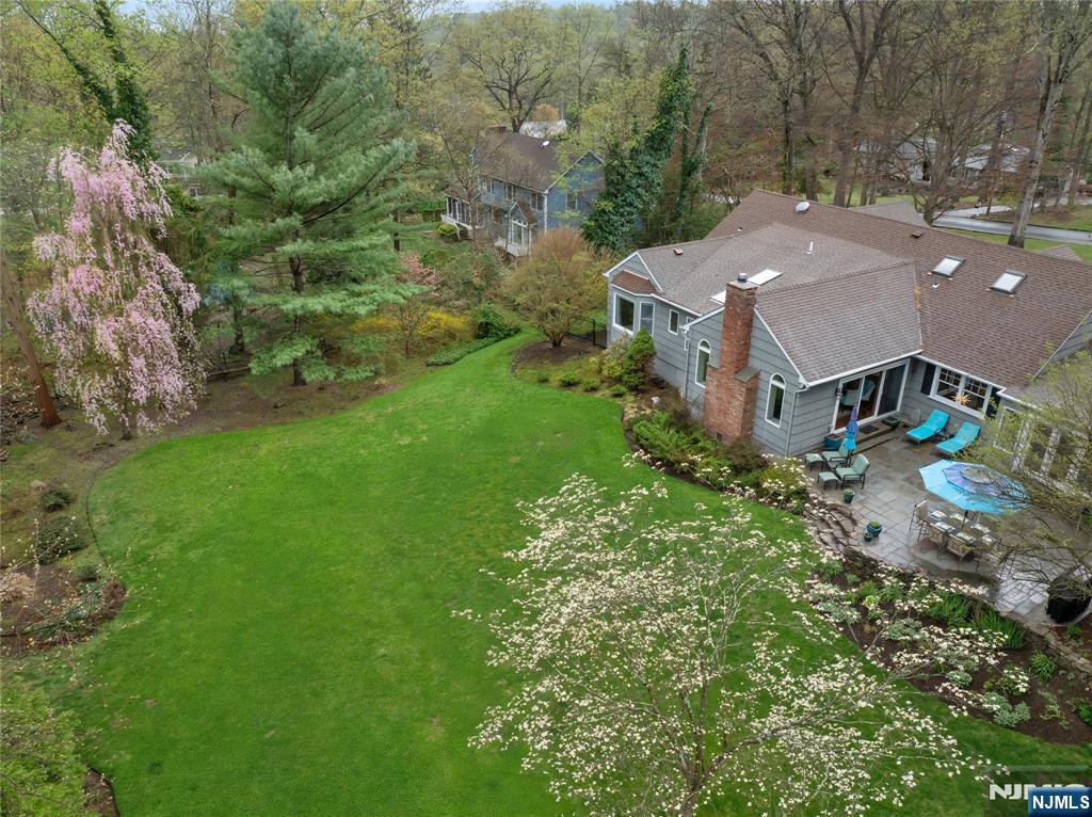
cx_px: 546
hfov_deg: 71.6
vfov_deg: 56.7
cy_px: 408
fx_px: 756
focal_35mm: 24
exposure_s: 1/60
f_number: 3.2
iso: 100
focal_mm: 12.3
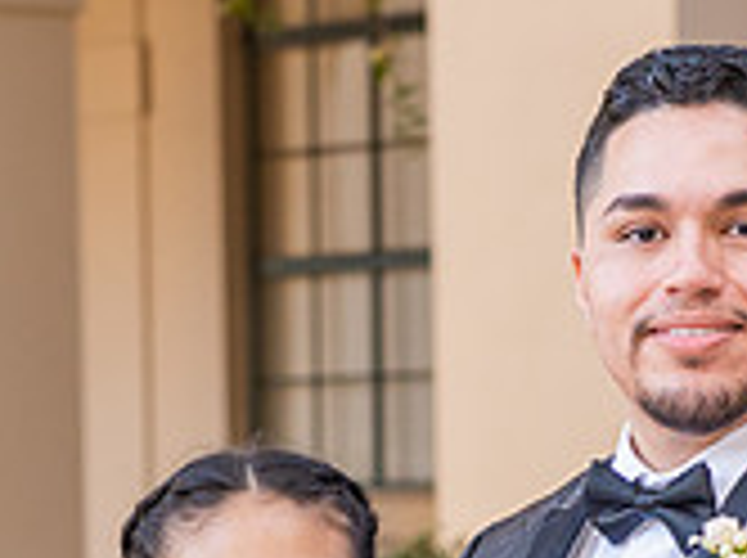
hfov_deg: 7.4
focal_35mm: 268
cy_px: 907
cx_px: 362
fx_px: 5775
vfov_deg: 5.5
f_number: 4.5
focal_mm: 66
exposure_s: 1/200
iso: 640
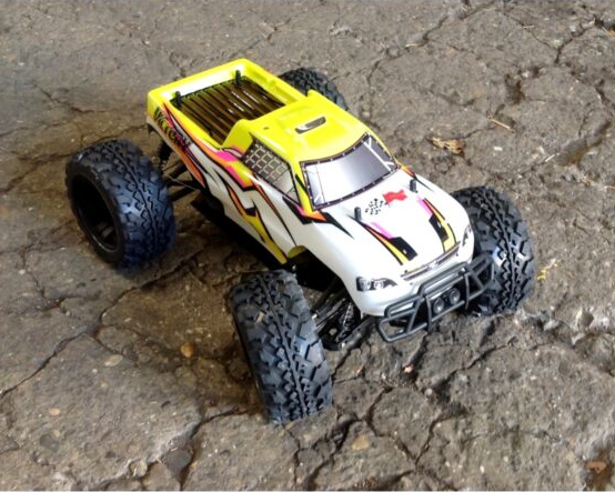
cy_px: 245
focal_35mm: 37
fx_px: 673
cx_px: 322
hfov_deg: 49.1
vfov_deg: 40.1
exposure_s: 1/15
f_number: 2.4
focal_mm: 4.28
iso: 100
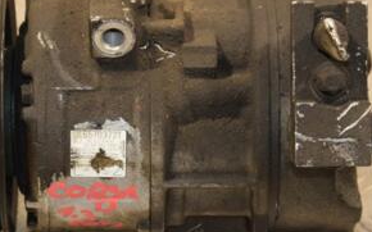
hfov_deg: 10.0
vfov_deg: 6.3
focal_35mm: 209
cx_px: 178
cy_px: 101
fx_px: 2118
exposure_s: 1/100
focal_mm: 66
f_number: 5.3
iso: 800
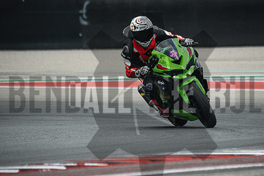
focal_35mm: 895
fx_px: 6560
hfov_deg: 2.3
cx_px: 152
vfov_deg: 1.5
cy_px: 95
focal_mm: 400
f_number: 5.6
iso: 1250
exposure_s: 1/1600
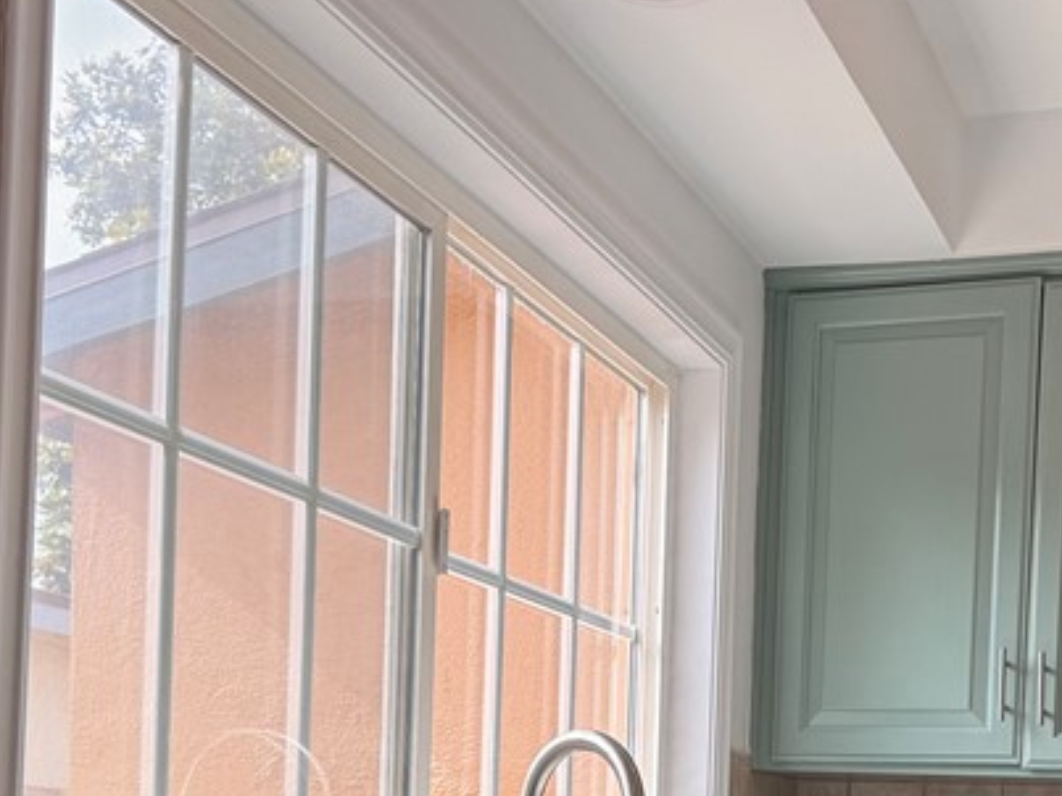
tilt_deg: -0.4
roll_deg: -2.6
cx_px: 696
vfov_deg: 22.6
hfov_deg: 31.5
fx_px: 1871
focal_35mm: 61
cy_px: 888
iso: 80
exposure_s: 1/473
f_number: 1.78
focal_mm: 6.76
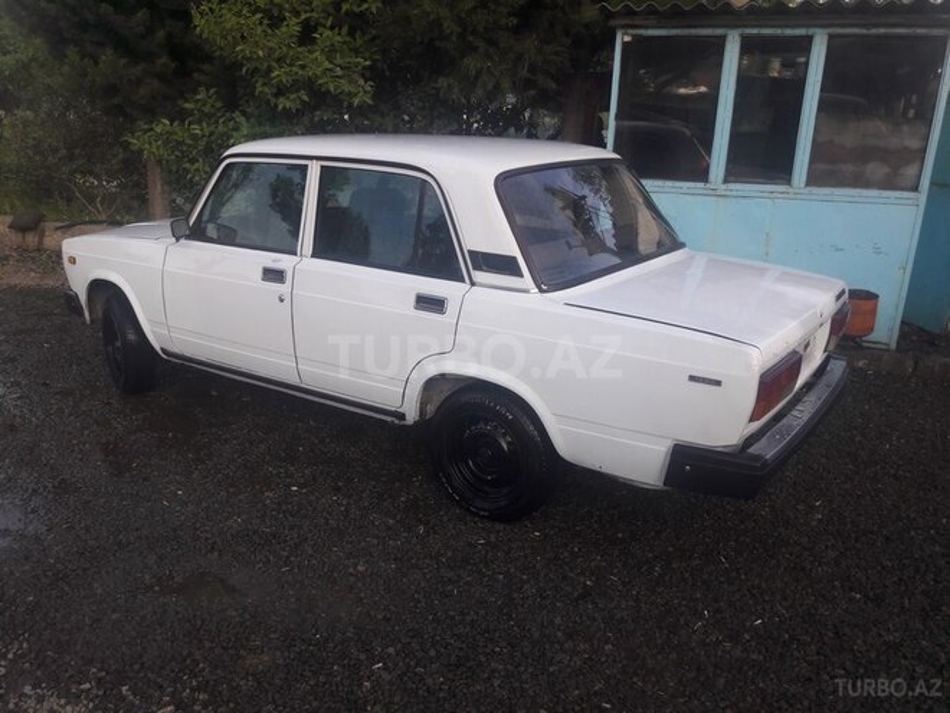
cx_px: 475
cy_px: 356
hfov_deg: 63.4
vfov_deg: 49.7
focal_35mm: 28
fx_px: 768
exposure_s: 1/119
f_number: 1.9
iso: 40
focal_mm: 3.7
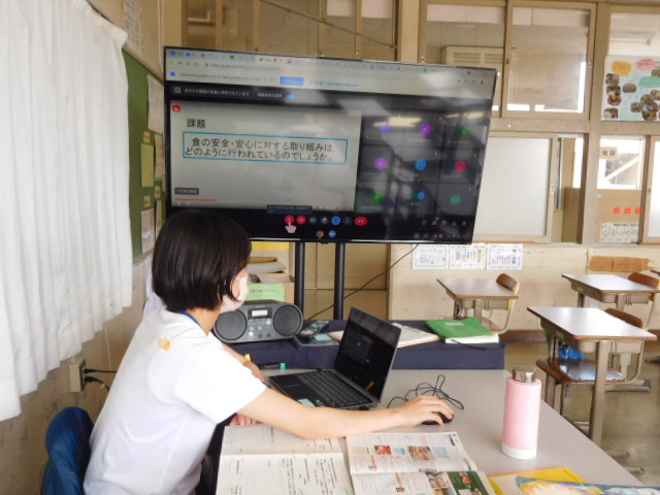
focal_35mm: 32
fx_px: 610
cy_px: 248
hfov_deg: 56.8
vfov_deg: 44.2
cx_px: 330
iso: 125
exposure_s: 1/50
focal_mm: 5.7
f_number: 3.6
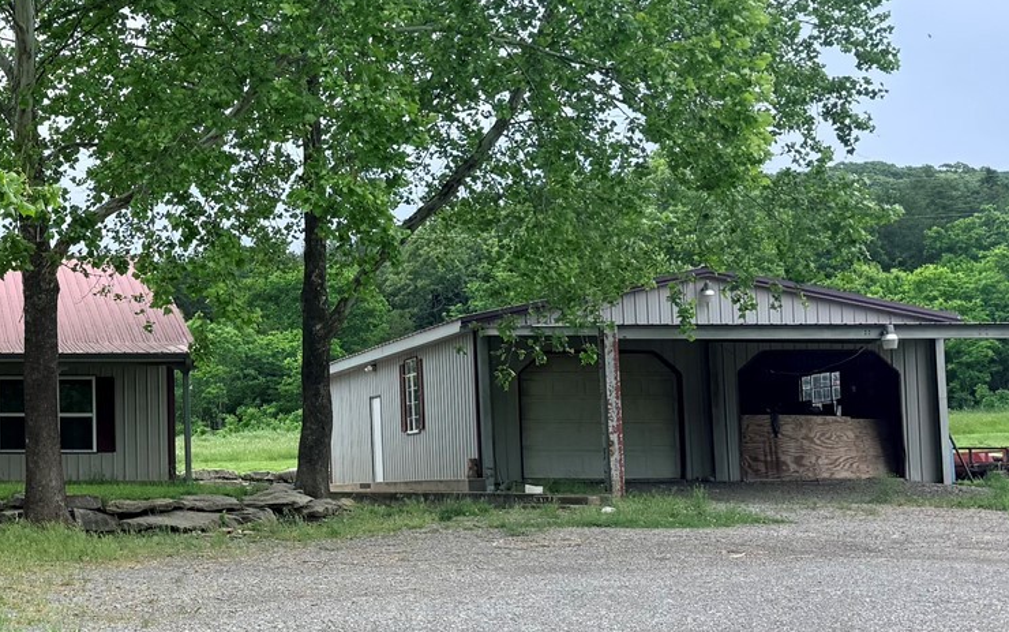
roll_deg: -0.2
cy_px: 337
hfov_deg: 28.0
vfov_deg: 19.7
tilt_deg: +5.5
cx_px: -134
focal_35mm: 66
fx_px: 1815
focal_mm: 6.76
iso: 100
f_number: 1.78
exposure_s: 1/1437
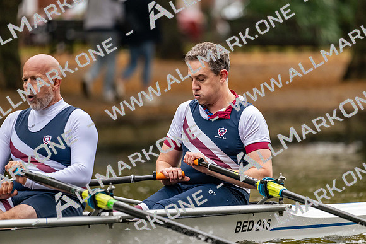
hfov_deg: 5.2
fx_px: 4067
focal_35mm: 400
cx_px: 183
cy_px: 122
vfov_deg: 3.4
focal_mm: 400
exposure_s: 1/2500
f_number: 4.5
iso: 2200
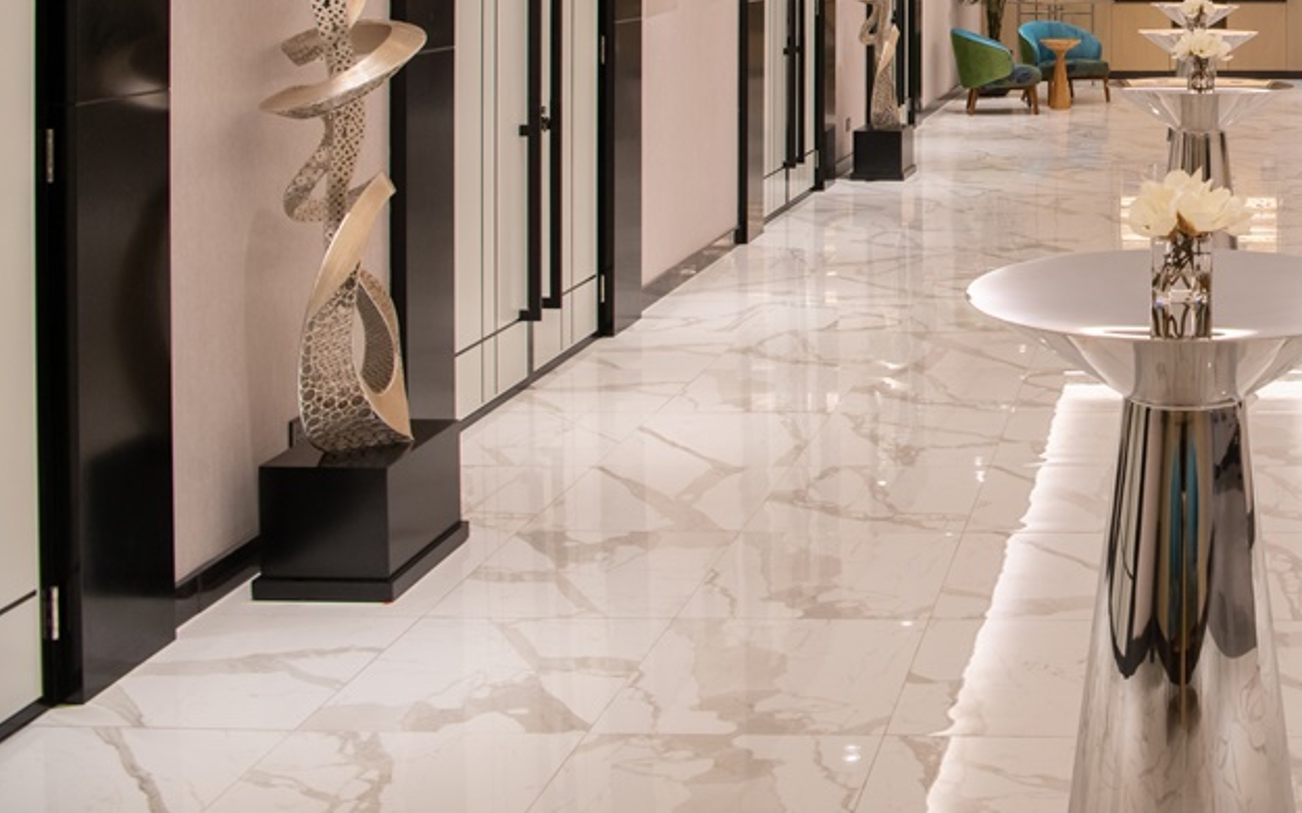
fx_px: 1667
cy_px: -4
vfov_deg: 26.0
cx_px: 1225
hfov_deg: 39.0
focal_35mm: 47
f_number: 8
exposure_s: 1/15
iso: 400
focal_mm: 24
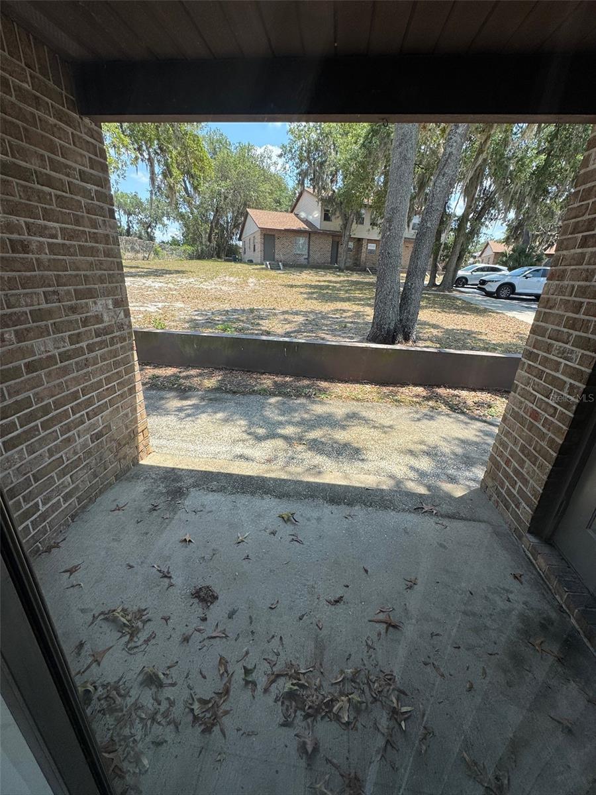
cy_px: 398
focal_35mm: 14
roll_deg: -3.1
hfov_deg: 85.7
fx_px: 321
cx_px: 298
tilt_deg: -23.8
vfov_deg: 102.1
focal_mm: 2.22
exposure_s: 1/610
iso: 40
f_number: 2.2
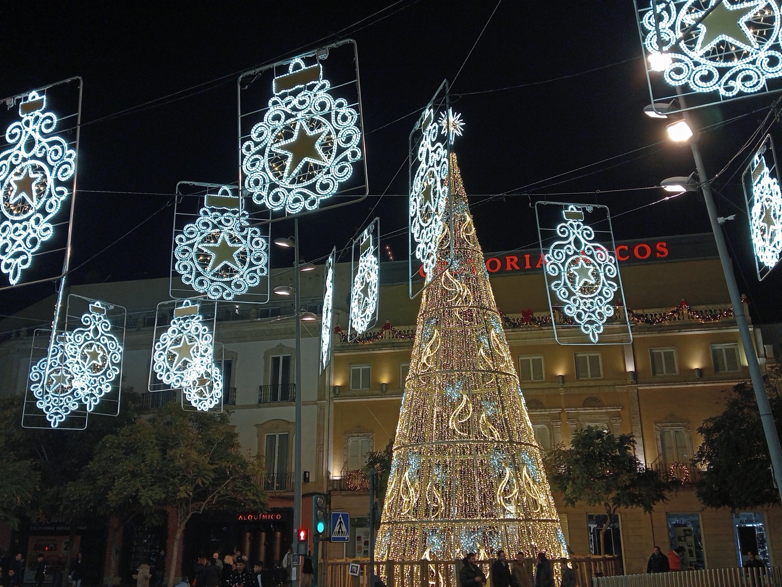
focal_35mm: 28
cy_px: 294
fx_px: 633
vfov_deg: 49.7
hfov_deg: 63.4
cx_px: 391
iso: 164
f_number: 1.8
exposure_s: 1/33.3
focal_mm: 4.04
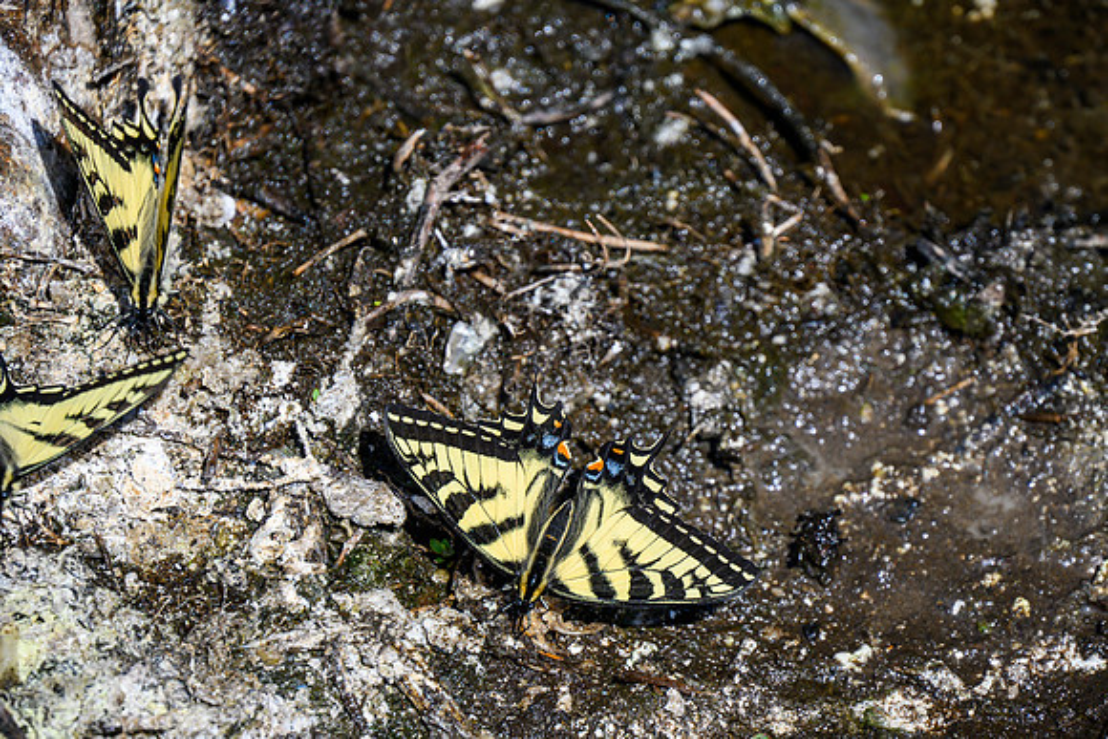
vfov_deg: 5.2
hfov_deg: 7.9
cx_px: 726
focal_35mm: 262
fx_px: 8063
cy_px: 484
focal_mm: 200
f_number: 6.3
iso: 220
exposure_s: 1/400
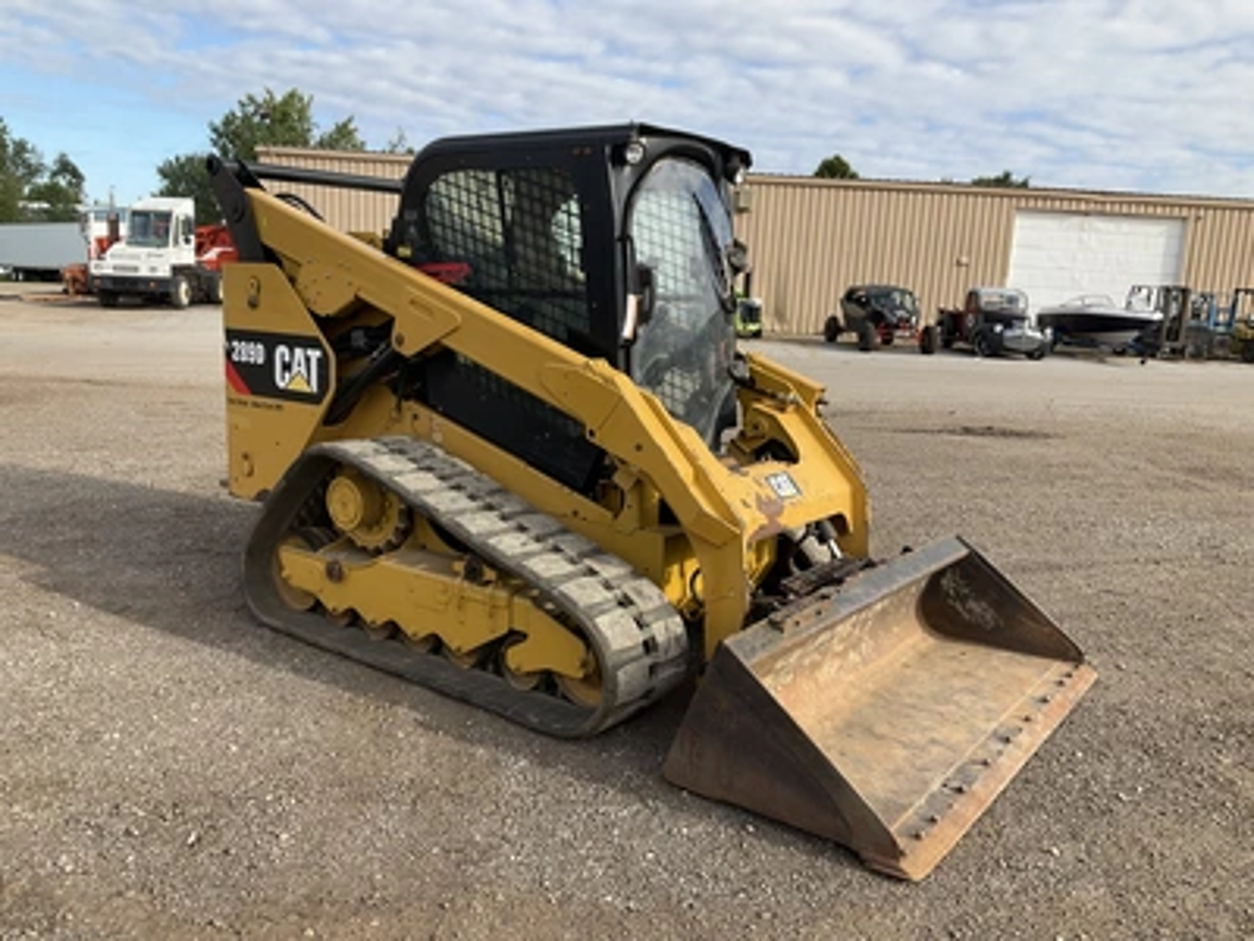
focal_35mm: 29
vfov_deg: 48.2
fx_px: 1051
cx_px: 627
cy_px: 470
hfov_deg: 61.7
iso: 25
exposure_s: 1/829
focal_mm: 3
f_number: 1.8
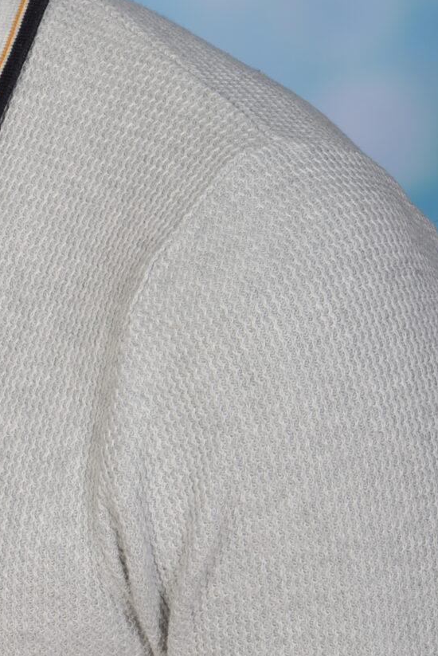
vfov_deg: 6.6
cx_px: -221
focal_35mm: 311
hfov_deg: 4.4
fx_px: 5666
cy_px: 138
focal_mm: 100
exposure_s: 1/160
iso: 100
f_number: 11
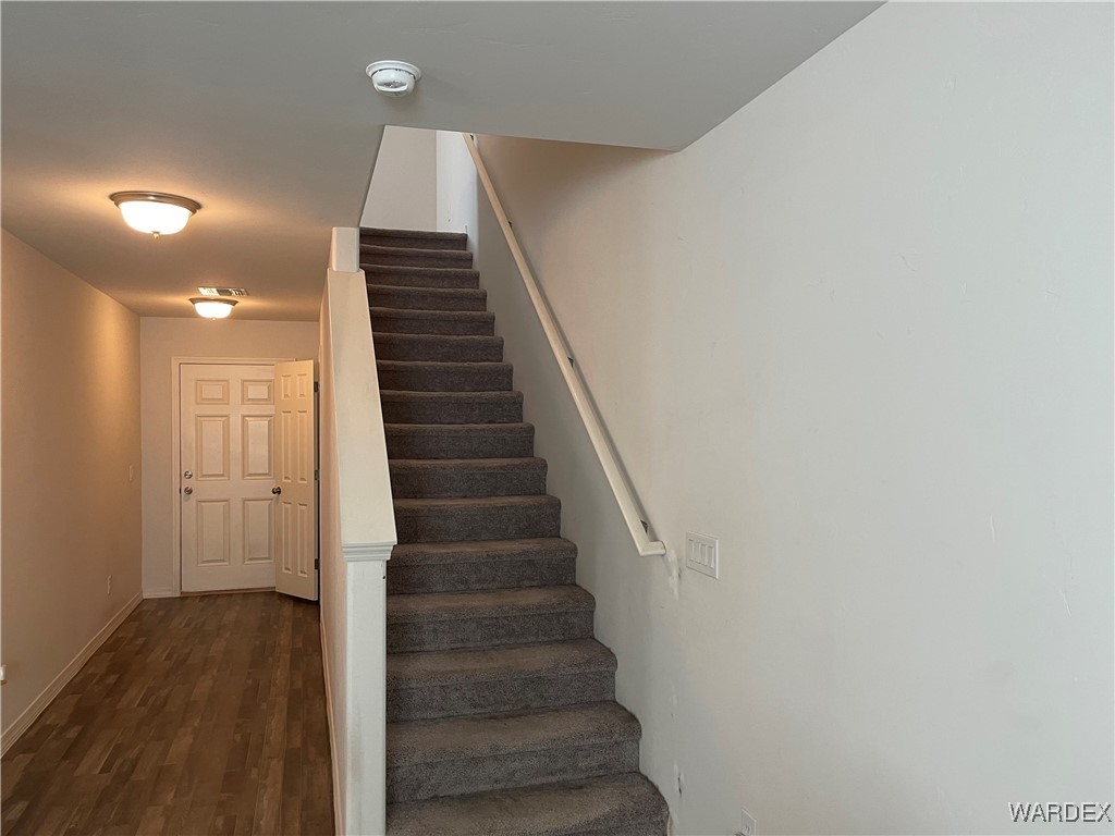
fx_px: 805
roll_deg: +0.0
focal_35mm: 25
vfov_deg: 54.9
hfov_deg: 69.4
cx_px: 558
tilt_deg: -0.7
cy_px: 418
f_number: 1.6
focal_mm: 5.1
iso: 200
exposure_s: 1/60
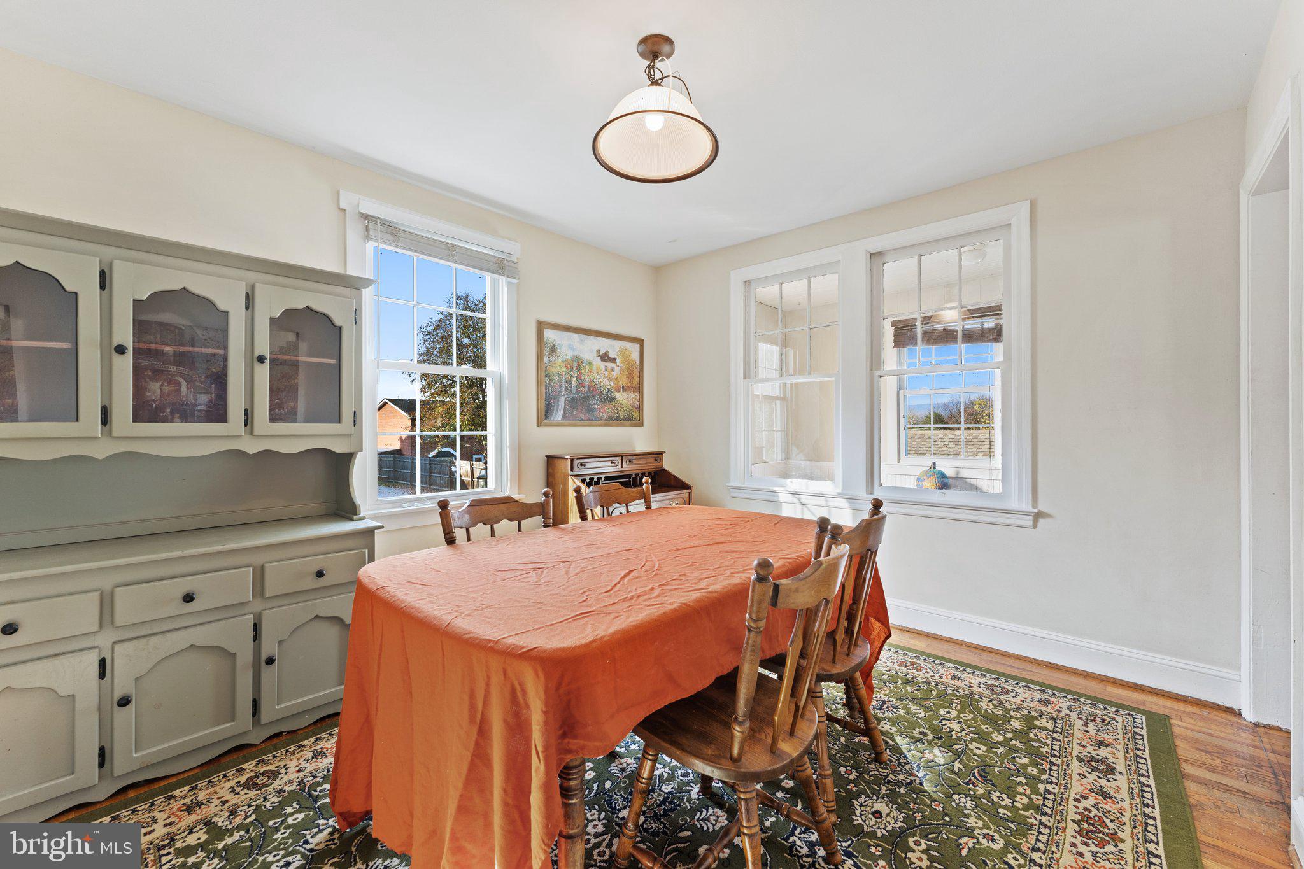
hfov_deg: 104.3
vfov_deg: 81.2
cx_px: 652
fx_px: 507
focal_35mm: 14
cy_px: 434
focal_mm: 14
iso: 500
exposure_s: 1/2.5
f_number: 8
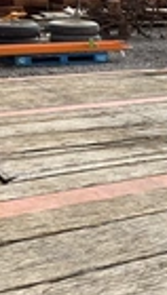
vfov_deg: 23.3
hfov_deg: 11.6
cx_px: 368
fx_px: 707
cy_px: 238
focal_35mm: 90
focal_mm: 3
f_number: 1.8
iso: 25
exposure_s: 1/1311
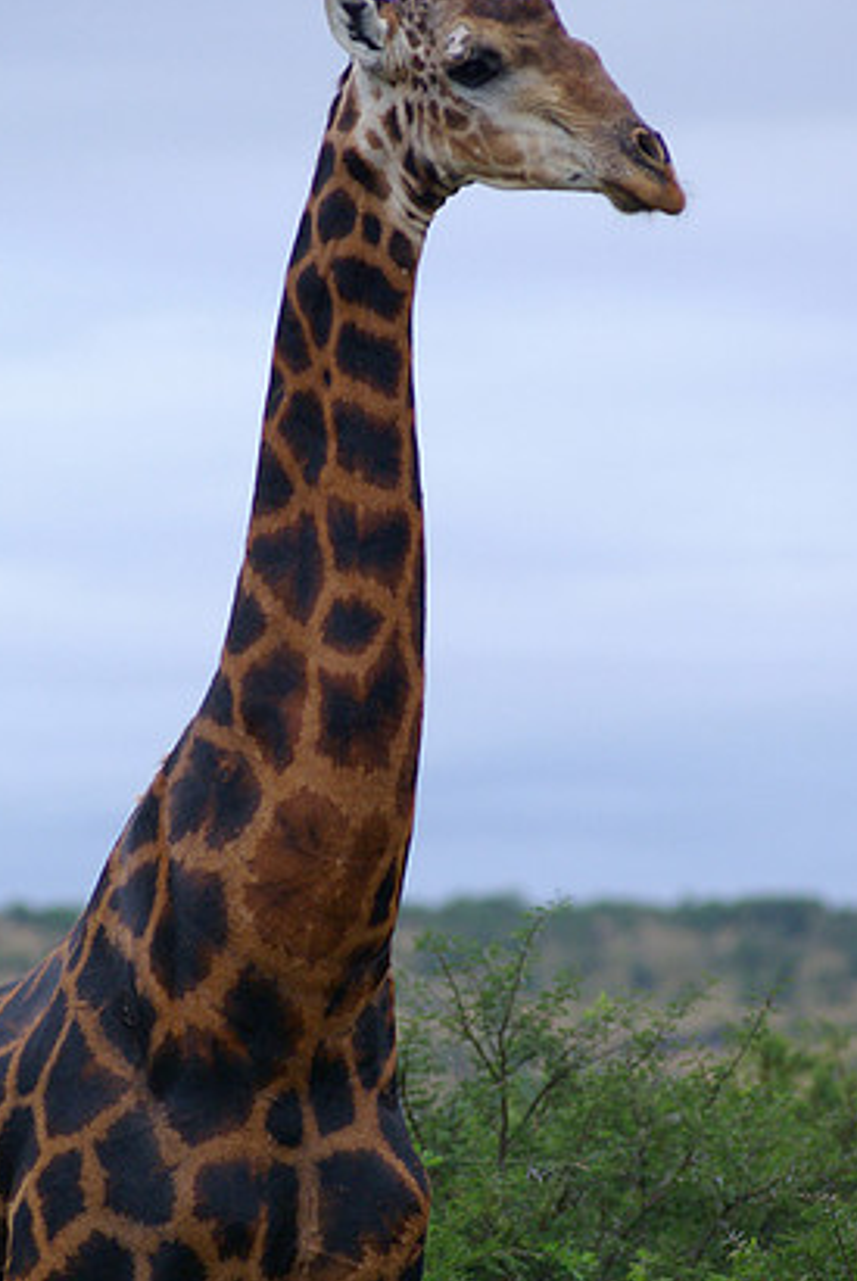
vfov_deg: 4.9
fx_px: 15065
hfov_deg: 3.3
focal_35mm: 423
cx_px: 333
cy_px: 664
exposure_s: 1/200
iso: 500
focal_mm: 200
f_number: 5
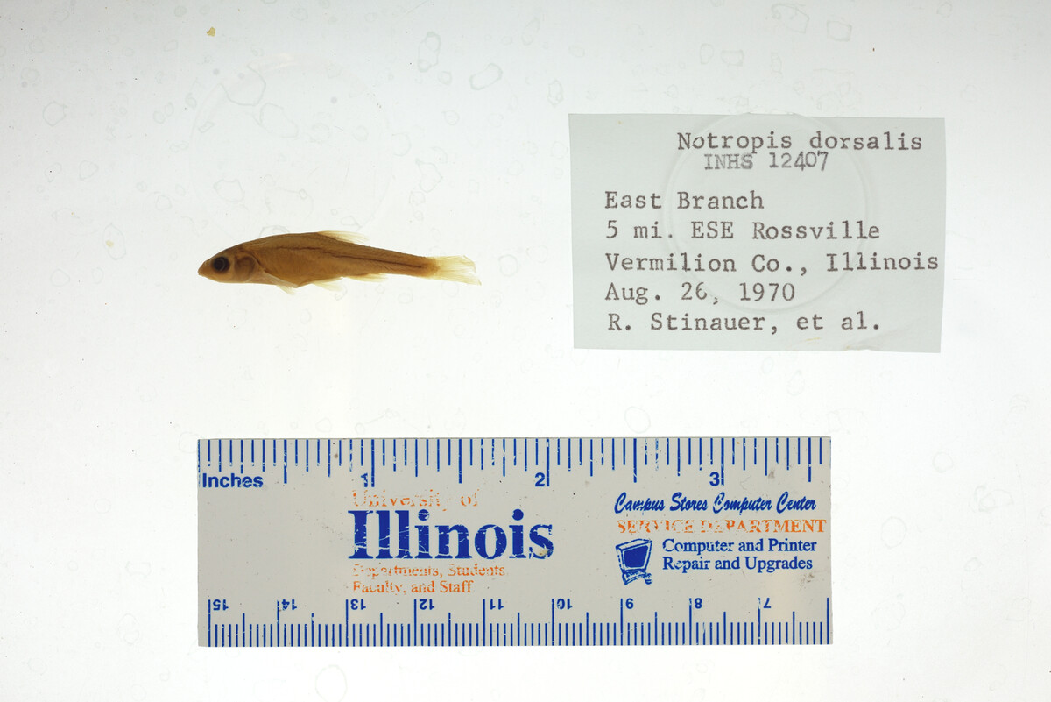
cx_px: 526
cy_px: 351
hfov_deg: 33.4
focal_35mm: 60
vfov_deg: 22.6
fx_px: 1752
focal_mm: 60
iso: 100
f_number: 10
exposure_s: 1/200
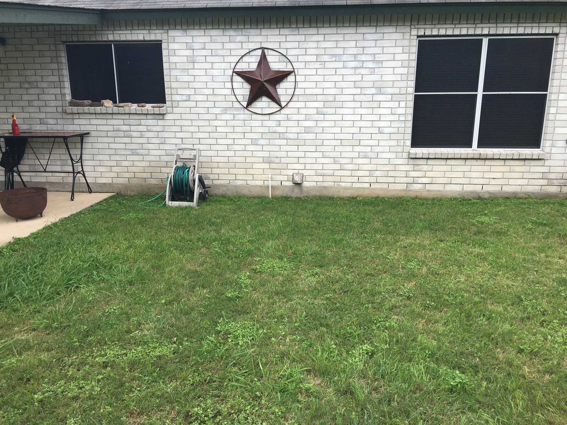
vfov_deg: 48.2
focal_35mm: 29
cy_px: 212
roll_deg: -0.7
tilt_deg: -12.8
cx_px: 284
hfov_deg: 61.7
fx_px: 475
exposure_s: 1/646
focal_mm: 4.15
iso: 25
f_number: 2.2
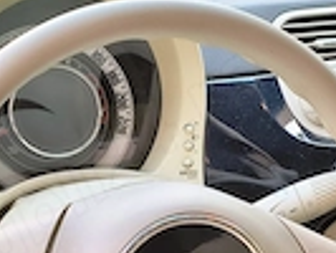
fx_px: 1010
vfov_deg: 14.2
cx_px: 275
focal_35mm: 104
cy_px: 202
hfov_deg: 18.7
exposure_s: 1/142
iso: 100
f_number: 1.8
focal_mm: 5.56
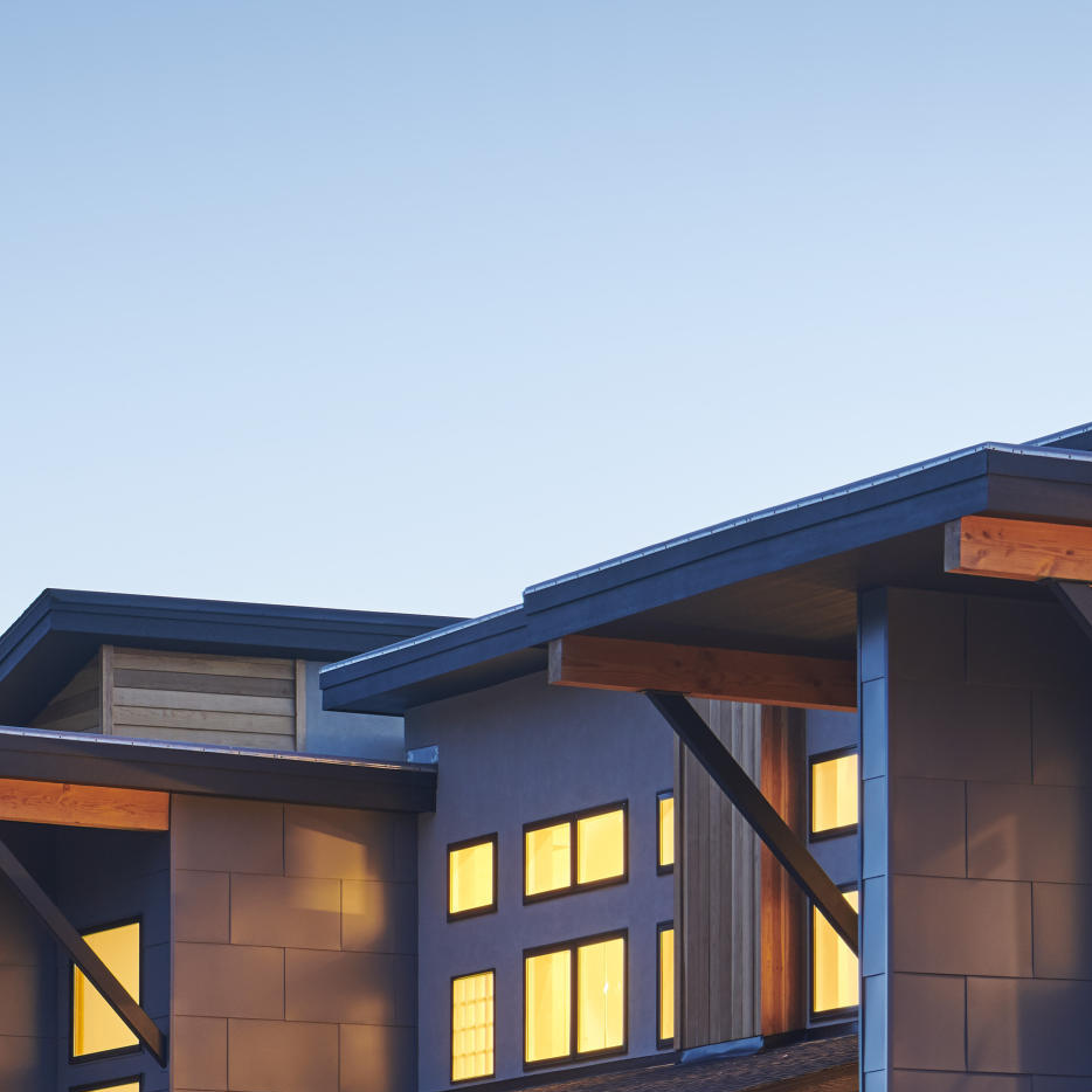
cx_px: 725
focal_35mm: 191
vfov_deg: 9.1
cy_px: 1112
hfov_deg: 9.2
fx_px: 6817
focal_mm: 70
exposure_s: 3
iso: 100
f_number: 9
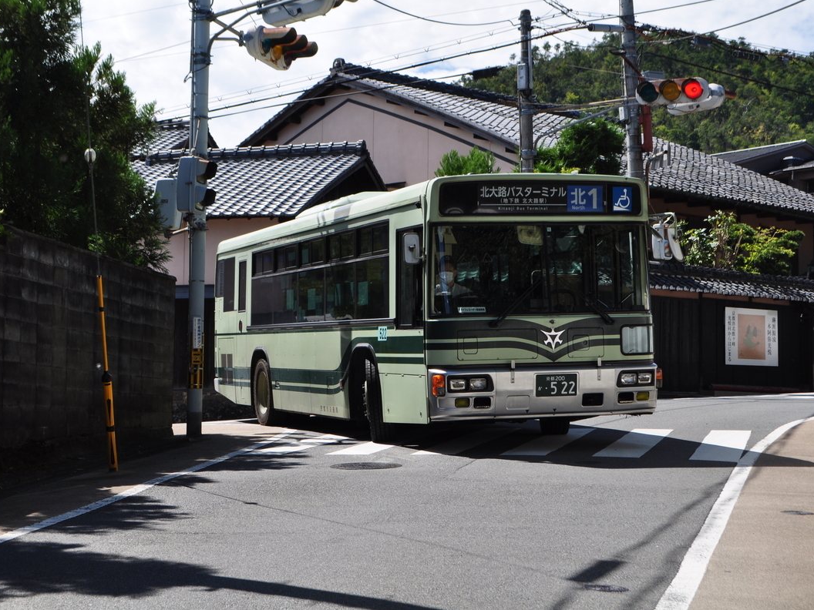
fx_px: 1693
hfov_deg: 27.0
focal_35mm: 72
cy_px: 304
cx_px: 355
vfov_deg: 20.4
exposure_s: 1/320
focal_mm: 44
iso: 200
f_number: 10
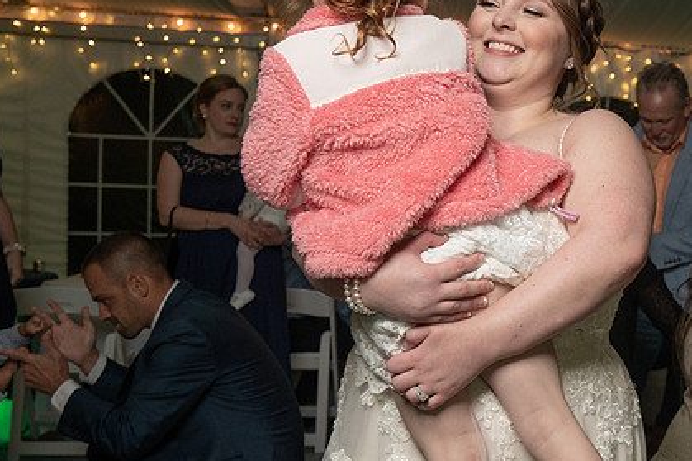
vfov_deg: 22.6
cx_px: 586
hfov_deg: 32.2
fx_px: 1153
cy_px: 252
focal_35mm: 60
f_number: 5.6
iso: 2000
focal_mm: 35
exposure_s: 1/250
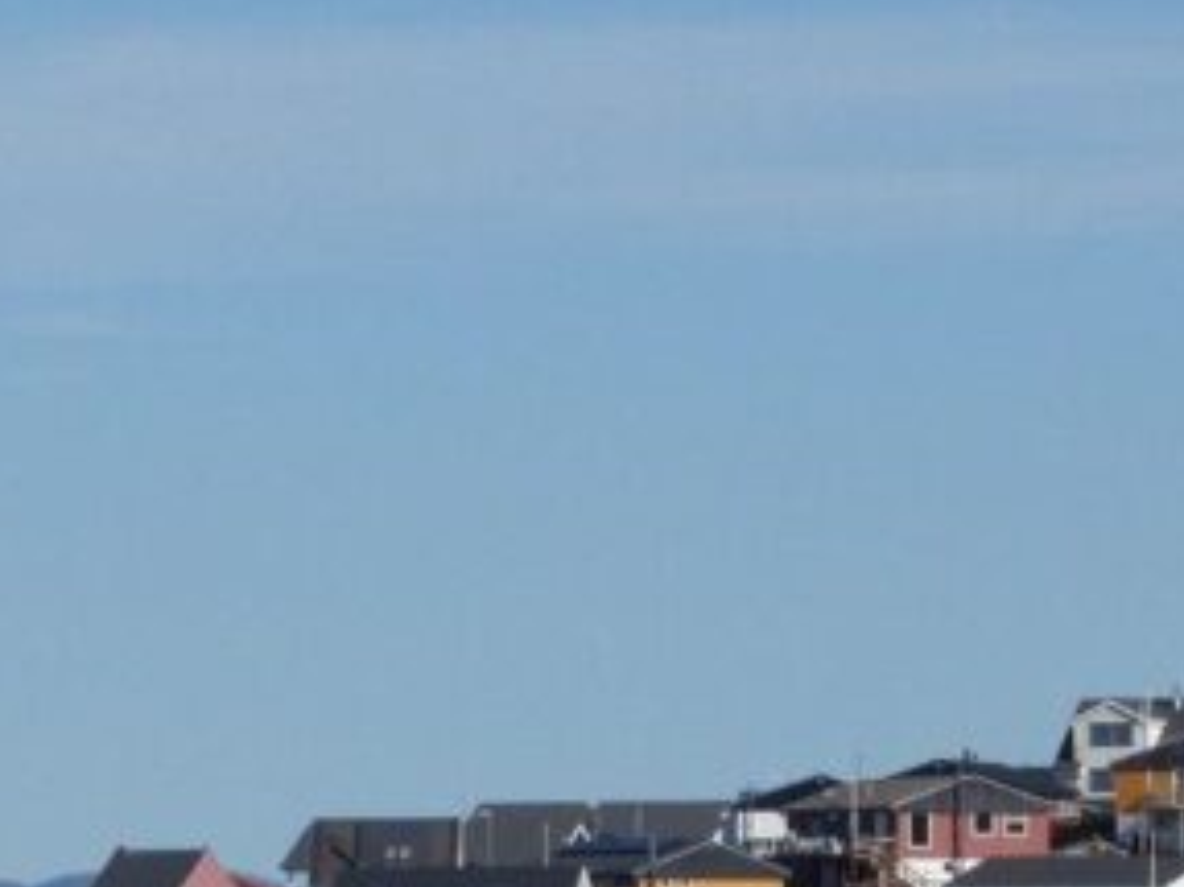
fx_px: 13676
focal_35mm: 400
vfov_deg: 3.7
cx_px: 483
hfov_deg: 5.0
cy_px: 858
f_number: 5
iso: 80
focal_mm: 20.1
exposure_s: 1/800
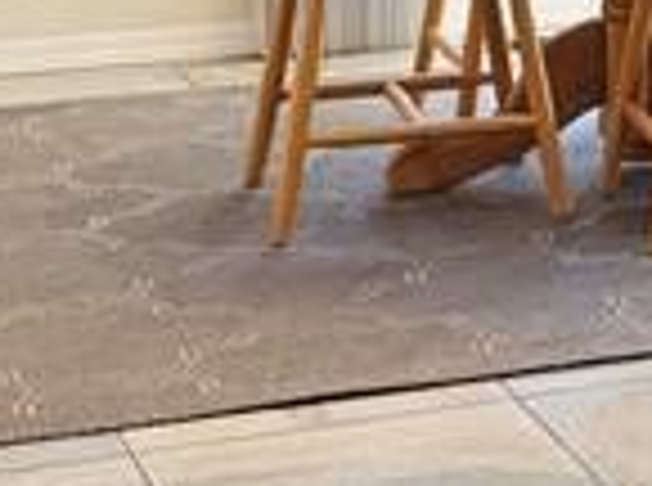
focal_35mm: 170
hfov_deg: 10.6
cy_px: -387
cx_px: 1340
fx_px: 3194
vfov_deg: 8.4
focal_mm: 6.76
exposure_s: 1/120
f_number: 1.78
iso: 125
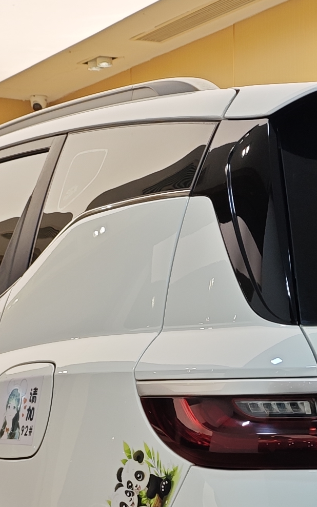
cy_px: 386
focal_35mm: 101
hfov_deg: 12.8
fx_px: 1396
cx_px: 332
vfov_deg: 20.4
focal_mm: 8.7
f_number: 1.9
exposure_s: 1/100
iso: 64
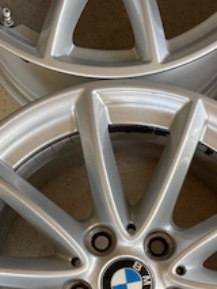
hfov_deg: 30.9
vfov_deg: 37.6
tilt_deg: -87.8
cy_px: 263
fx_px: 392
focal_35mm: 47
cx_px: 125
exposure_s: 1/121
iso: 100
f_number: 1.6
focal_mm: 5.1
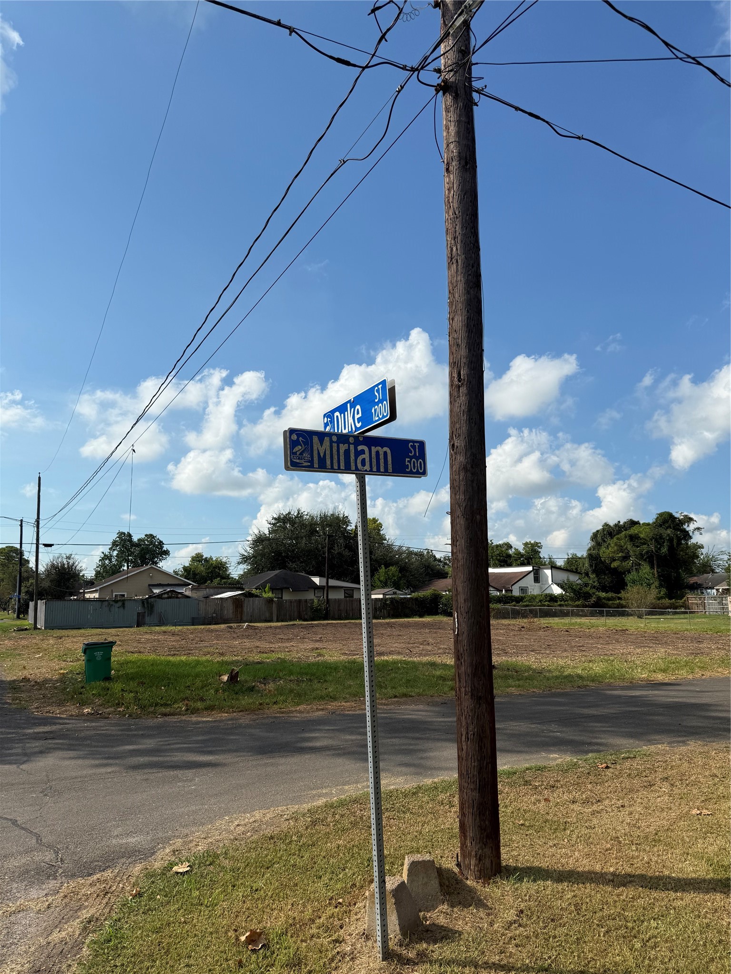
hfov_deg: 56.8
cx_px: 366
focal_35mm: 24
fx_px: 676
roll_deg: +0.8
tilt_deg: +8.7
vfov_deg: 71.6
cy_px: 487
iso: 80
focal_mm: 6.76
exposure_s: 1/7353
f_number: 1.78
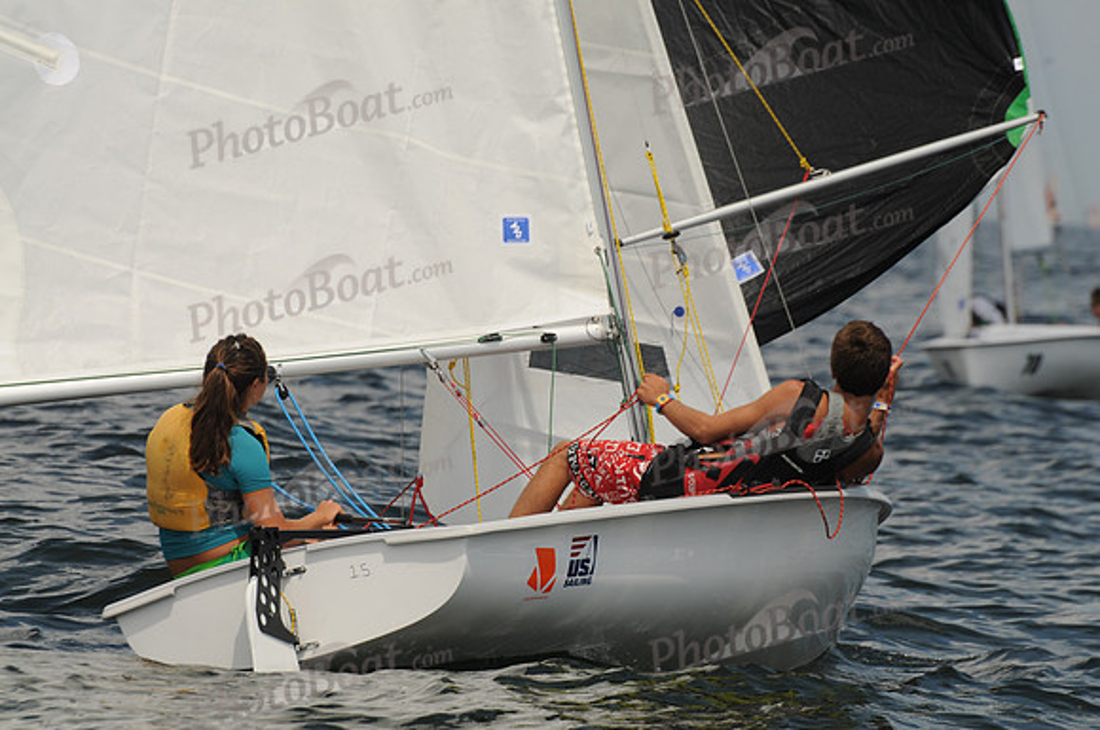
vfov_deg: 3.4
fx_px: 12358
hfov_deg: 5.1
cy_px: 365
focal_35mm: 405
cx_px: 550
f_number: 8
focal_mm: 270
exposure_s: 1/800
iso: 200
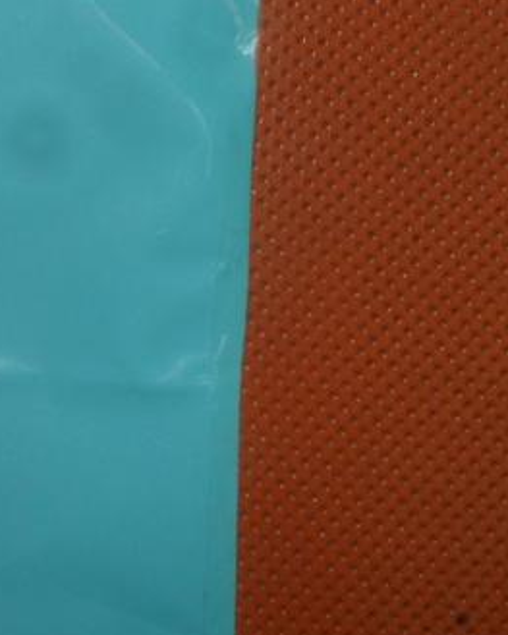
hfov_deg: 19.5
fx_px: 1373
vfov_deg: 25.5
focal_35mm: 73
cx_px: -137
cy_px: 108
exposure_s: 1/10
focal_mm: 3.9
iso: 100
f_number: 8.3
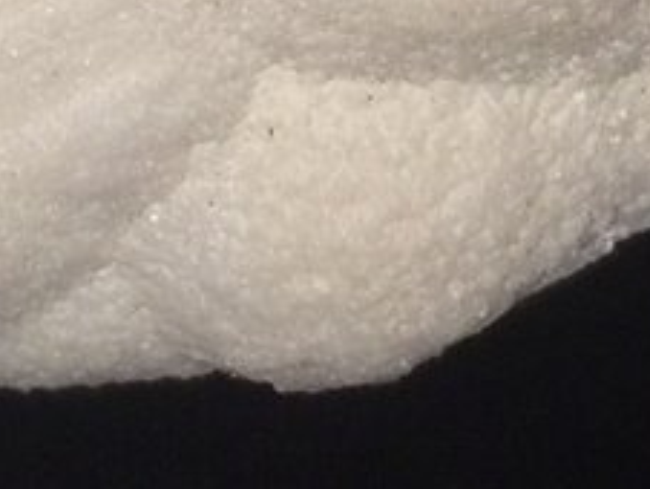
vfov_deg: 6.6
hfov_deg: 9.4
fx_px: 3853
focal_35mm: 205
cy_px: -932
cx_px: -279
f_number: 2.2
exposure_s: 1/892
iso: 32
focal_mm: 4.15
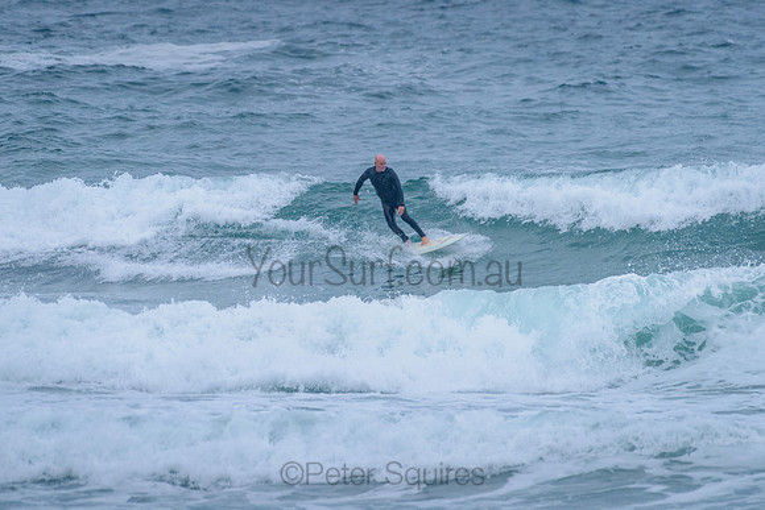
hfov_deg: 3.4
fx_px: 13024
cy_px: 198
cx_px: 384
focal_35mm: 613
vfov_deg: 2.2
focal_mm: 500
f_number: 5.6
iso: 2500
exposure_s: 1/2000
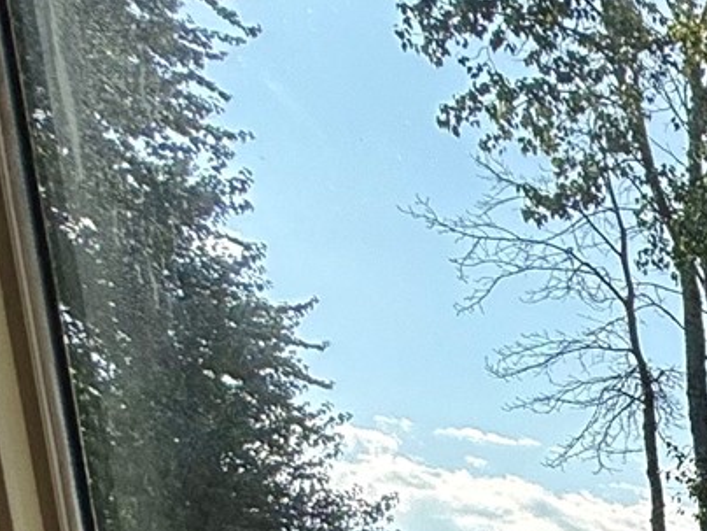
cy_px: 1090
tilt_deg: -9.7
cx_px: 1671
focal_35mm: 71
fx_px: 1450
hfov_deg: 15.4
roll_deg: -1.3
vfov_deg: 15.8
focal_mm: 2.22
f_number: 2.2
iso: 50
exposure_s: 1/1125
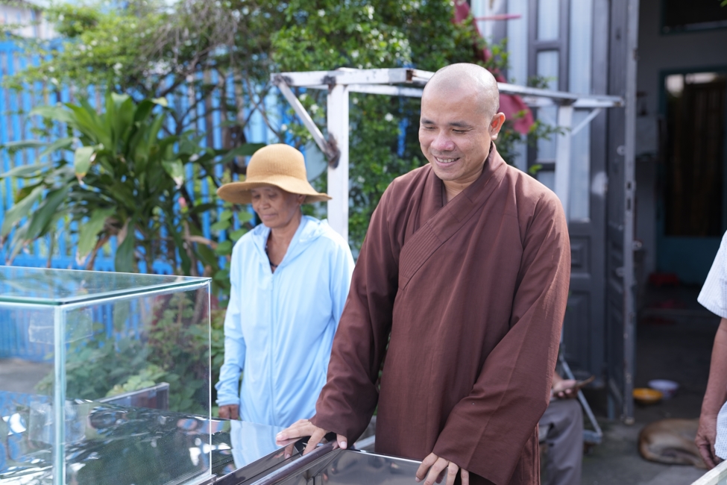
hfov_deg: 42.7
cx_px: 364
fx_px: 929
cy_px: 242
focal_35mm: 46
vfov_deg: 29.2
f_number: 2.8
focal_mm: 46
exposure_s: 1/500
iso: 200
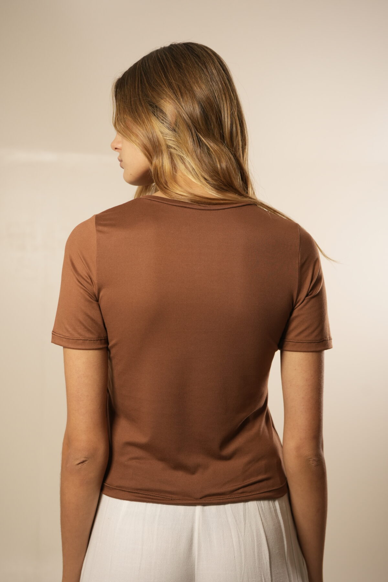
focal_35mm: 50
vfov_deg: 39.6
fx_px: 808
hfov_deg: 27.0
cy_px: 291
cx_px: 194
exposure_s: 1/125
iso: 1000
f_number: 4
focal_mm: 50
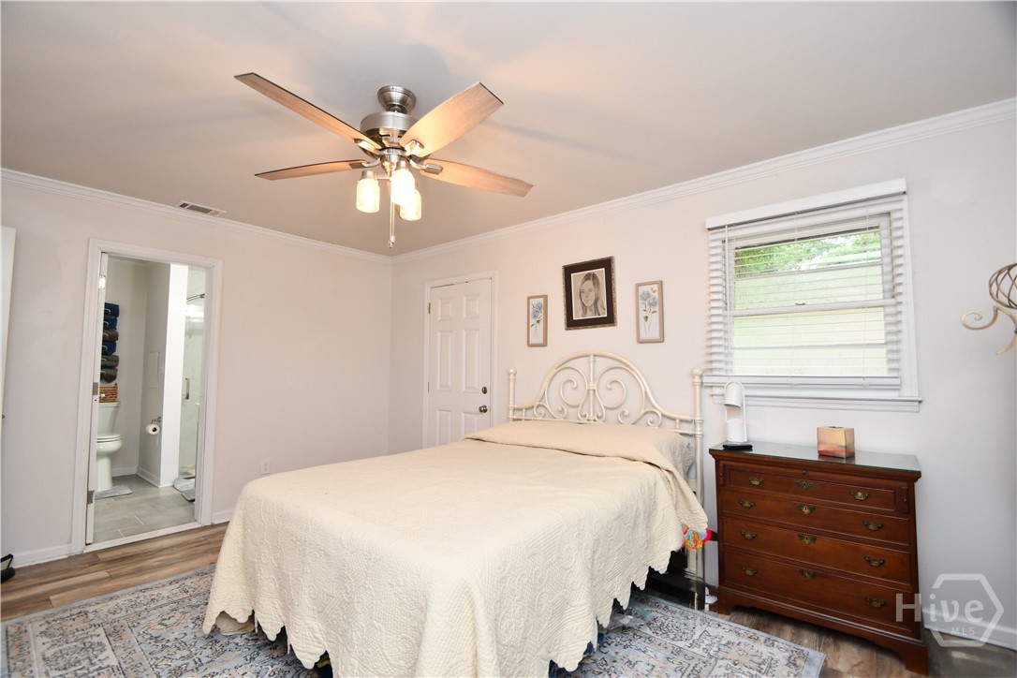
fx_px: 424
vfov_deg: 77.3
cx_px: 508
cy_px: 339
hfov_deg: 100.4
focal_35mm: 15
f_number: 4
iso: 500
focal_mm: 10
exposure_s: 1/60
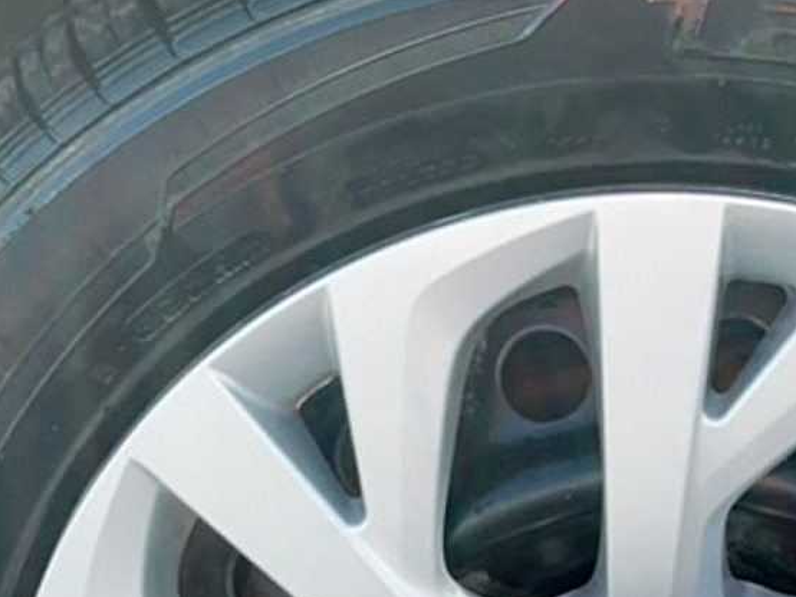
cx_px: 730
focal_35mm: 104
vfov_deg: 13.7
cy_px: 767
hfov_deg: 18.6
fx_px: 2390
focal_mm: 3
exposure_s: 1/169
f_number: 1.8
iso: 20
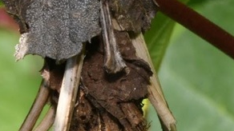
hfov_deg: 6.0
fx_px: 2240
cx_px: 91
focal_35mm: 361
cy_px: 56
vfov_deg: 3.4
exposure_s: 1/60
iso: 250
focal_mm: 105
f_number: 32
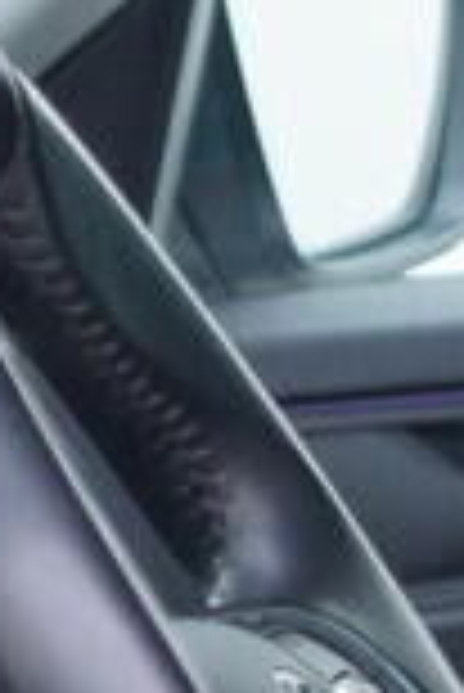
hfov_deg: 4.0
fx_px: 6500
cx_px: 1162
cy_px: 1242
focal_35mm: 337
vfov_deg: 6.0
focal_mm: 24
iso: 160
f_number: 2.8
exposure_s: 1/40
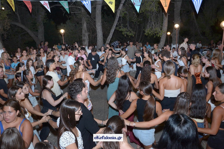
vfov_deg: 47.9
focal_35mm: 27
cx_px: 112
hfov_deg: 67.4
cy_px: 74
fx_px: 168
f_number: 5
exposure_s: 1/125
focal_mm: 18
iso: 1600
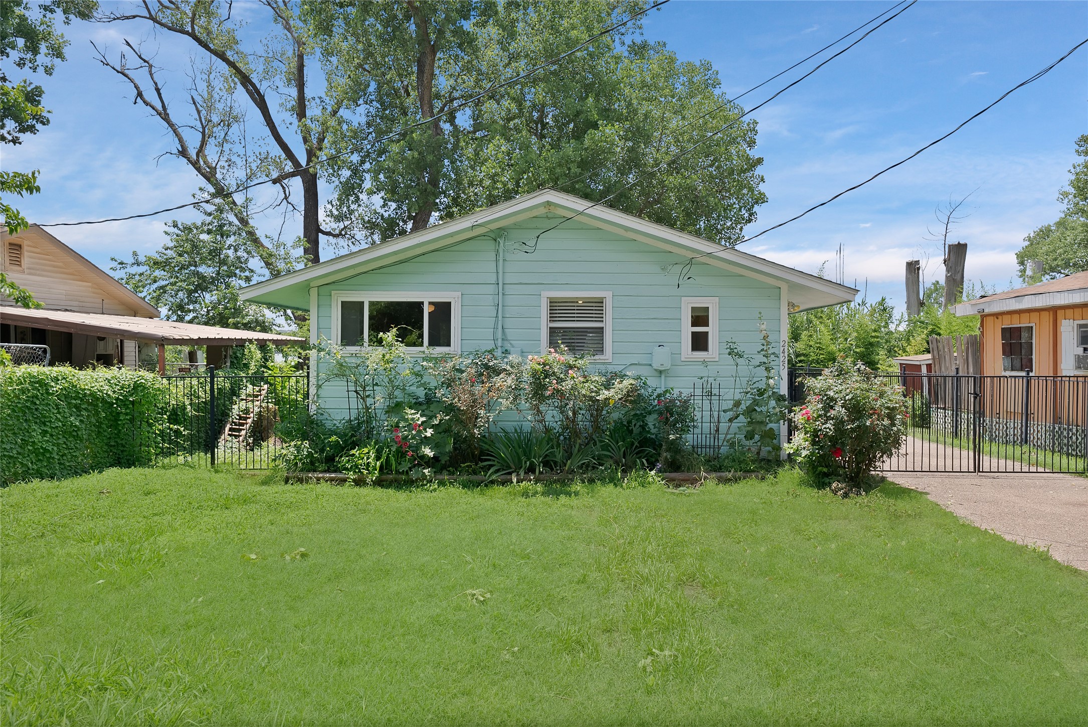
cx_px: 544
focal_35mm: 24
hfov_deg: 73.7
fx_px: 726
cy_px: 364
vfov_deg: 53.2
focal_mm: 24
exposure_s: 1/160
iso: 640
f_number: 9
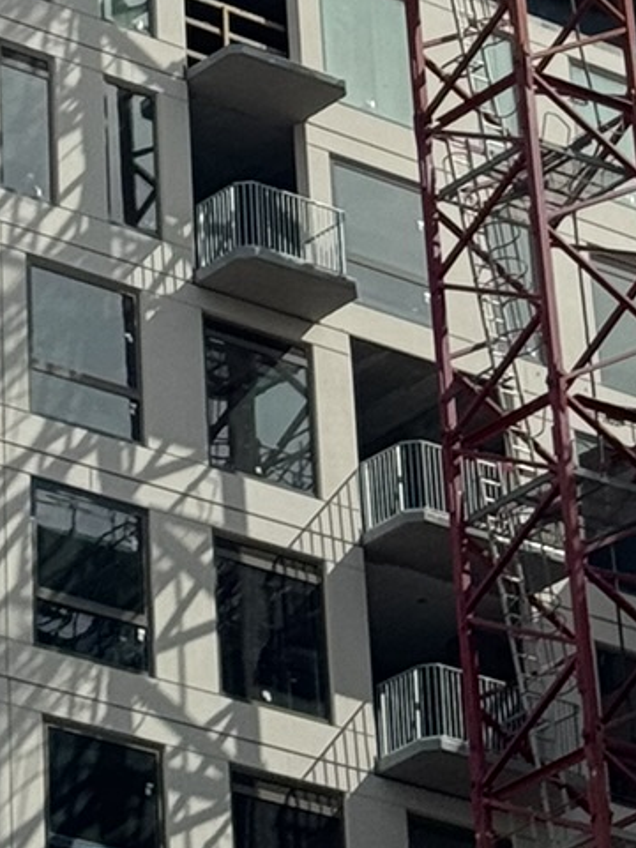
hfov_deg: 7.2
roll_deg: +5.7
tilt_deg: +39.5
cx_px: 399
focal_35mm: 205
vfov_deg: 9.1
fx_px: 5022
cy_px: -848
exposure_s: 1/12500
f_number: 1.78
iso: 64
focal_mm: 6.76
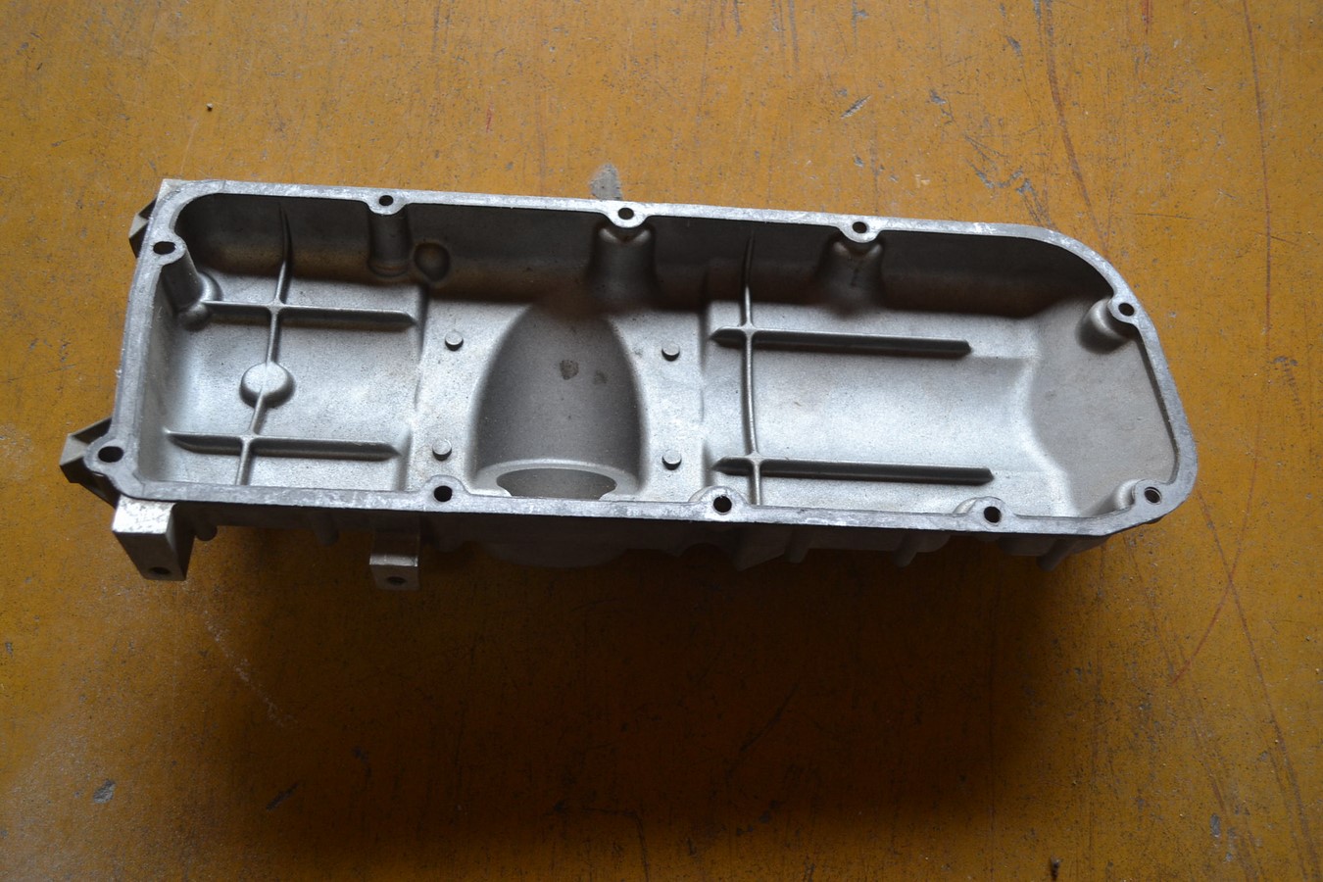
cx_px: 662
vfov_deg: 40.0
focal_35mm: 33
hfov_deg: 57.2
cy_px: 441
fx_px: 1213
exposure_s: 1/60
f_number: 4
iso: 560
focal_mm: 22
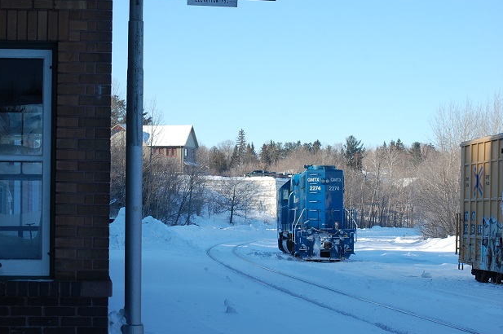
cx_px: 270
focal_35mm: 95
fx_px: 1320
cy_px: 155
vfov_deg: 14.4
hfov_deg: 21.6
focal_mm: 55
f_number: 9
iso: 200
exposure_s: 1/320
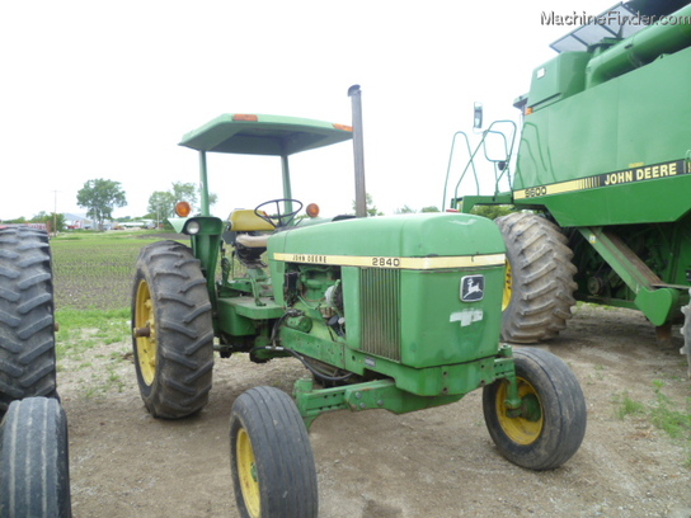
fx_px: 559
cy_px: 259
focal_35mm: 28
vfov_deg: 49.7
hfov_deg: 63.4
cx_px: 346
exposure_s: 1/250
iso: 80
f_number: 2.8
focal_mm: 5
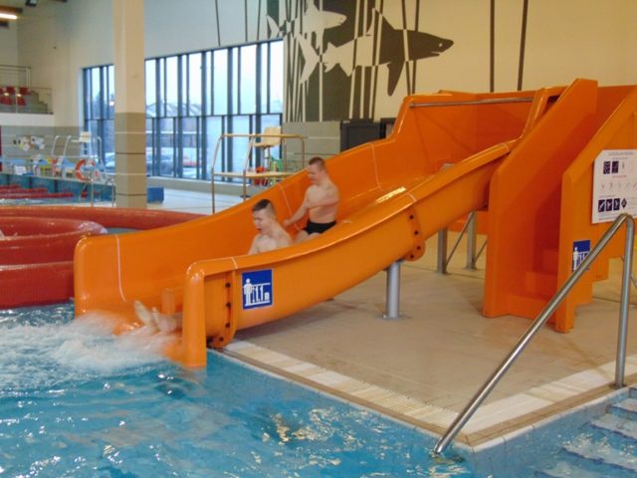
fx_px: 773
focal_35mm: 42
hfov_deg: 44.8
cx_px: 318
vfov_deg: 34.3
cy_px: 239
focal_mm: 7.6
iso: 500
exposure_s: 1/60
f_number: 3.3
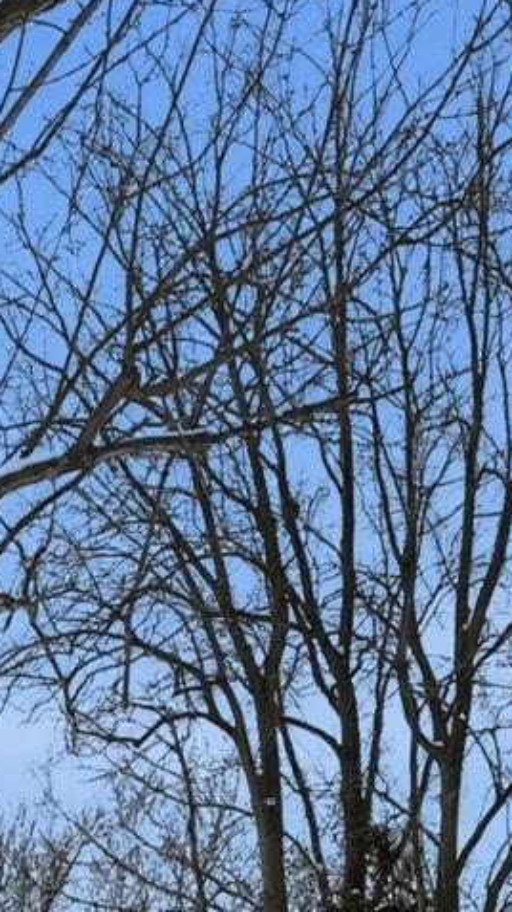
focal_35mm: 137
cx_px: -8
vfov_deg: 14.0
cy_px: 1601
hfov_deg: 8.8
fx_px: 3309
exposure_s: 1/160
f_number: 9
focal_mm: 12.3
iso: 100
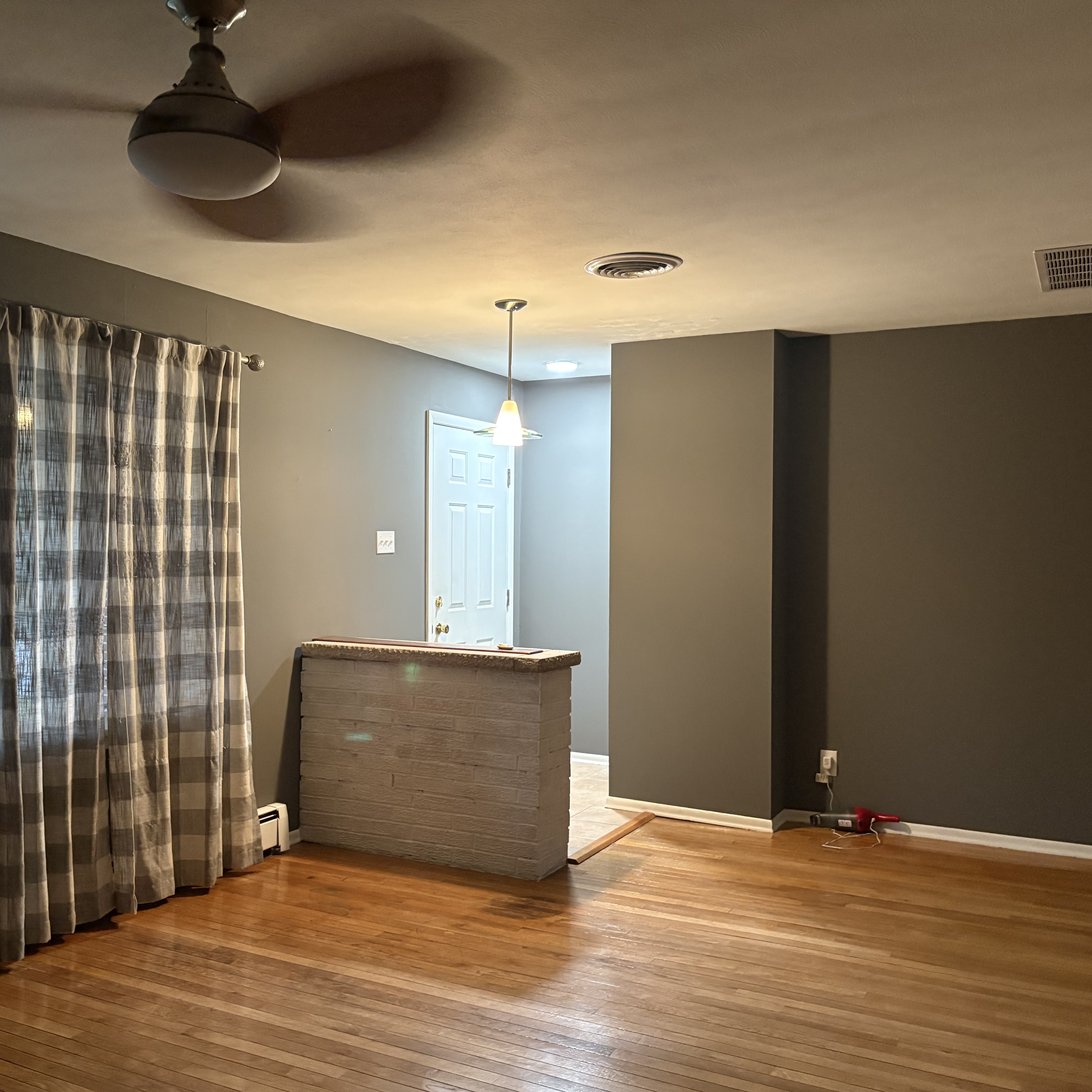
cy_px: 545
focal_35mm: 31
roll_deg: +0.6
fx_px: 1106
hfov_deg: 52.3
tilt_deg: +0.5
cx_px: 455
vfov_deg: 52.5
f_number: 1.6
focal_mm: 5.96
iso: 500
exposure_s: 1/40
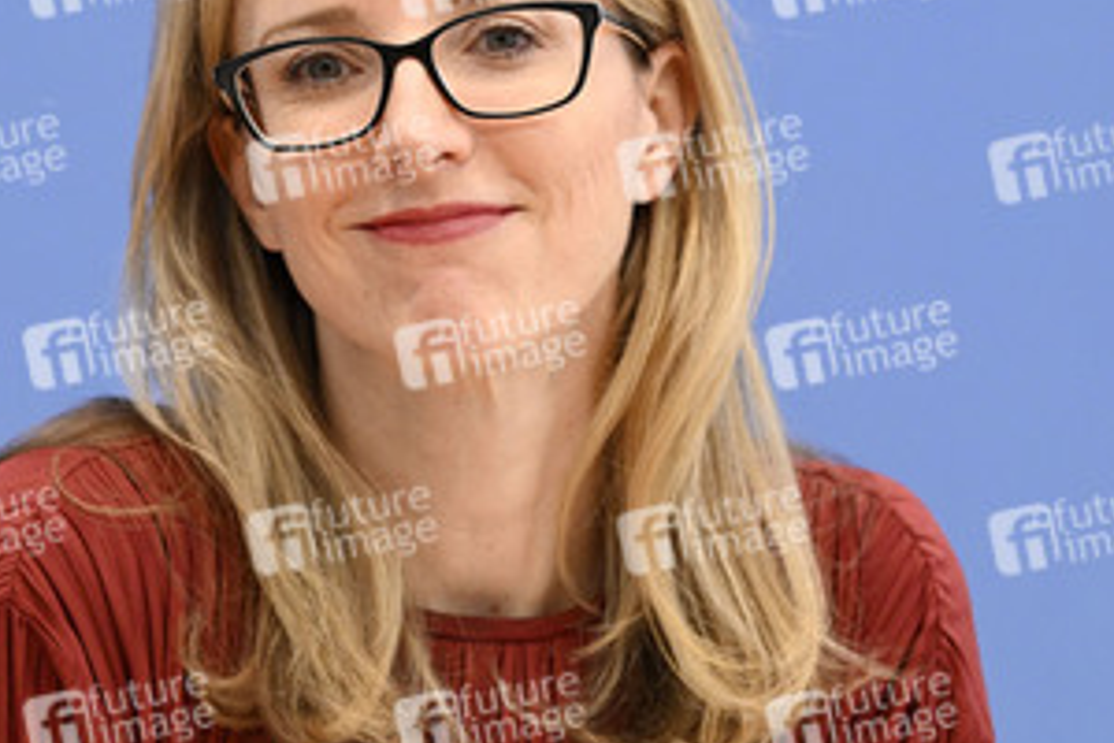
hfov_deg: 8.8
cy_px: 253
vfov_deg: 5.9
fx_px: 7209
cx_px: 392
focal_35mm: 233
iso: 5000
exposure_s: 1/640
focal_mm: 155
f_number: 5.6
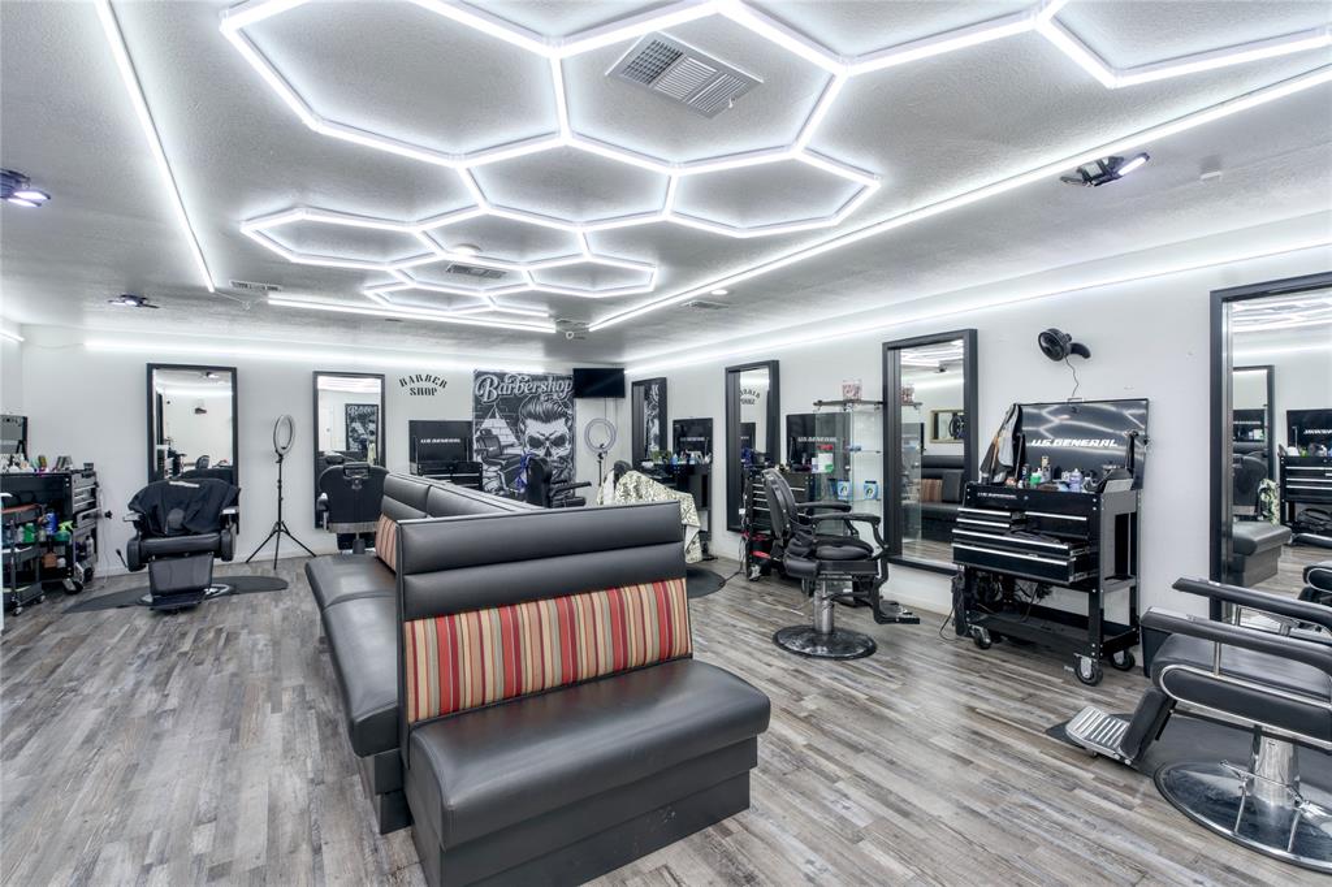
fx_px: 592
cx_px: 666
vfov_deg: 73.7
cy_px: 444
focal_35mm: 16
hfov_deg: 96.8
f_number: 5.6
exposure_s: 1/15
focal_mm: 16
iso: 100
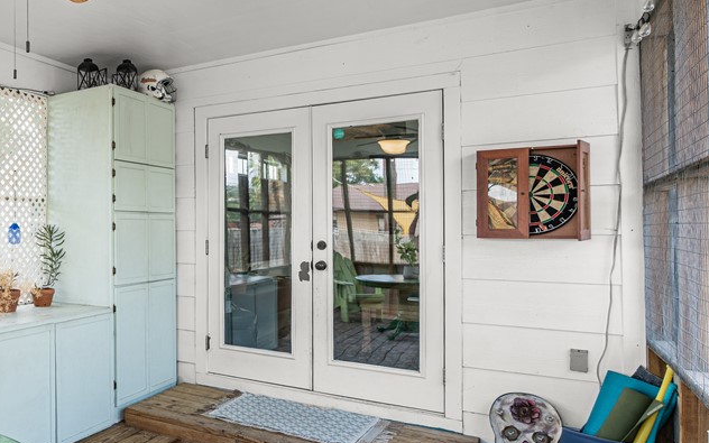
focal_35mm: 28
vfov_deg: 44.5
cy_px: 225
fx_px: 541
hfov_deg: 59.6
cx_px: 114
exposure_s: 1/2.5
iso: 100
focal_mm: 11
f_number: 8
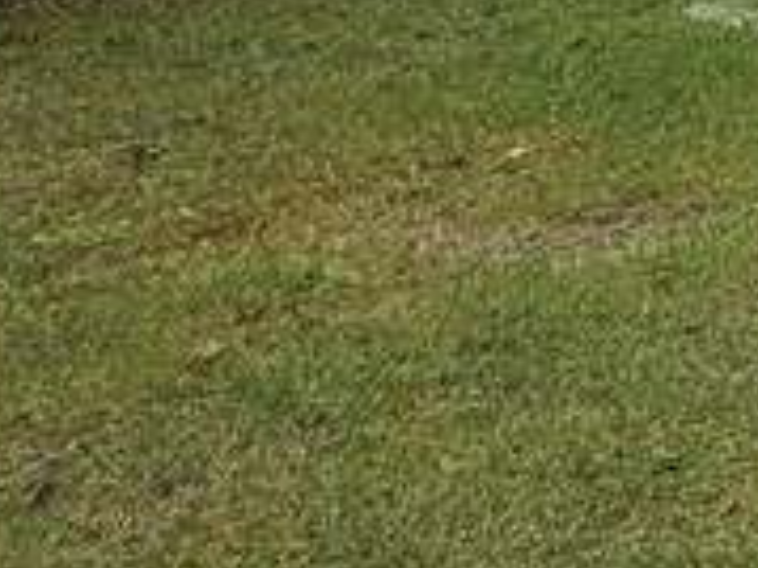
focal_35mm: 80
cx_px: 1834
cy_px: -500
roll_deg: +0.0
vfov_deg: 15.4
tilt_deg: +6.1
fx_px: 1751
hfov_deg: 14.8
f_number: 2.2
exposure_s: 1/502
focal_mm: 2.22
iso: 64
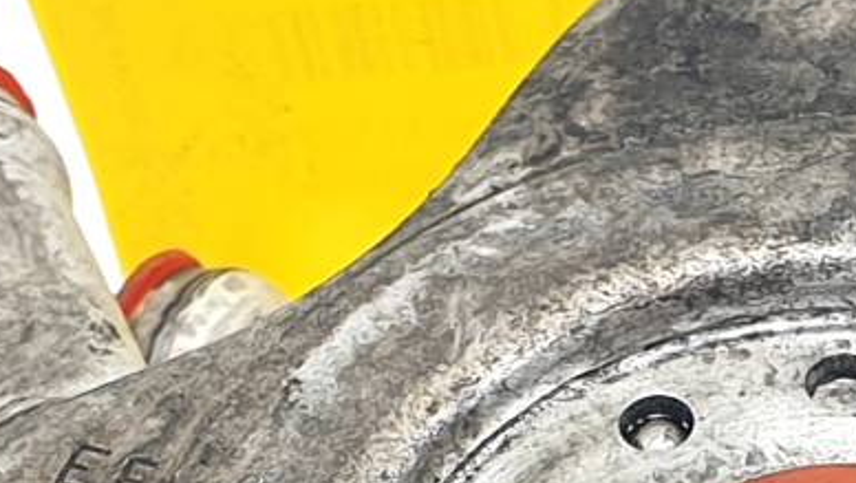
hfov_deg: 20.1
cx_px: 673
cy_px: 955
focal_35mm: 105
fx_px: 2385
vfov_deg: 10.6
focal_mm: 4.3
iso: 50
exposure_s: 1/132
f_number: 2.4
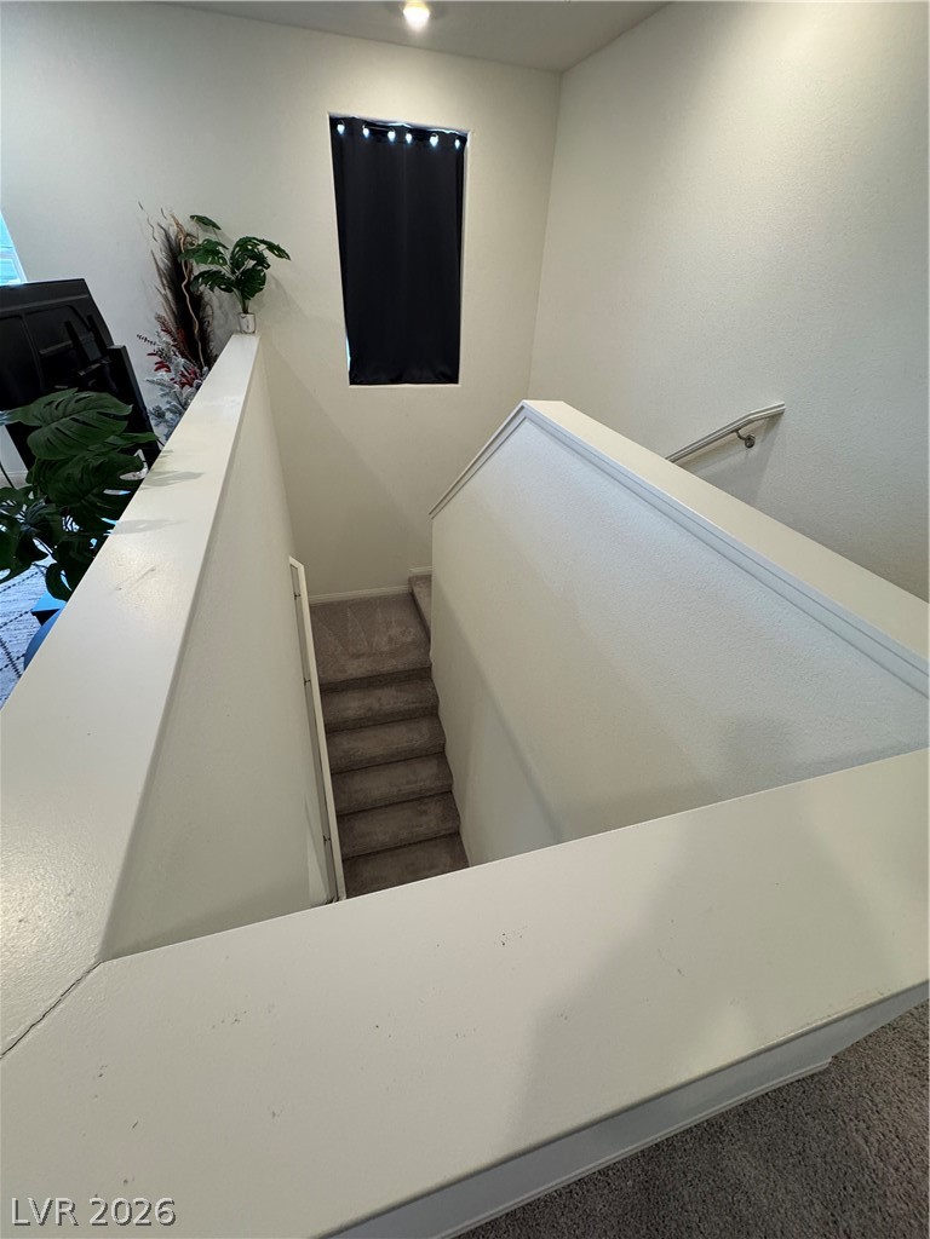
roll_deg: -3.8
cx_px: 465
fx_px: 502
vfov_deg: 102.1
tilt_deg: -36.1
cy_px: 620
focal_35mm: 14
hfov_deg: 85.7
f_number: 2.2
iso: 250
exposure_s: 1/120
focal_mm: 2.22
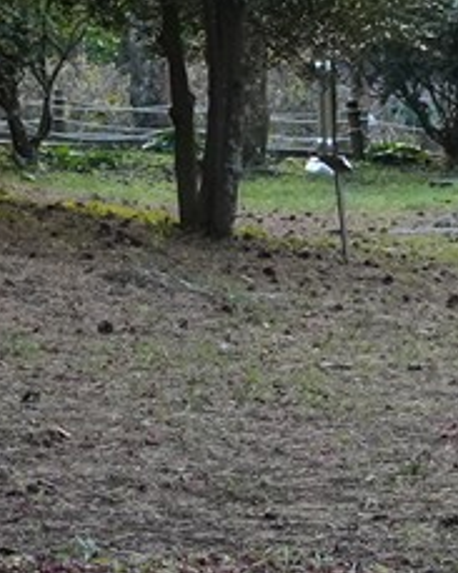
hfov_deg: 5.4
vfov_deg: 6.6
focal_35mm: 287
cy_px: -310
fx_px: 4866
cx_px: 328
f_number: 7.1
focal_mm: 35
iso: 1600
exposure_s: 1/100
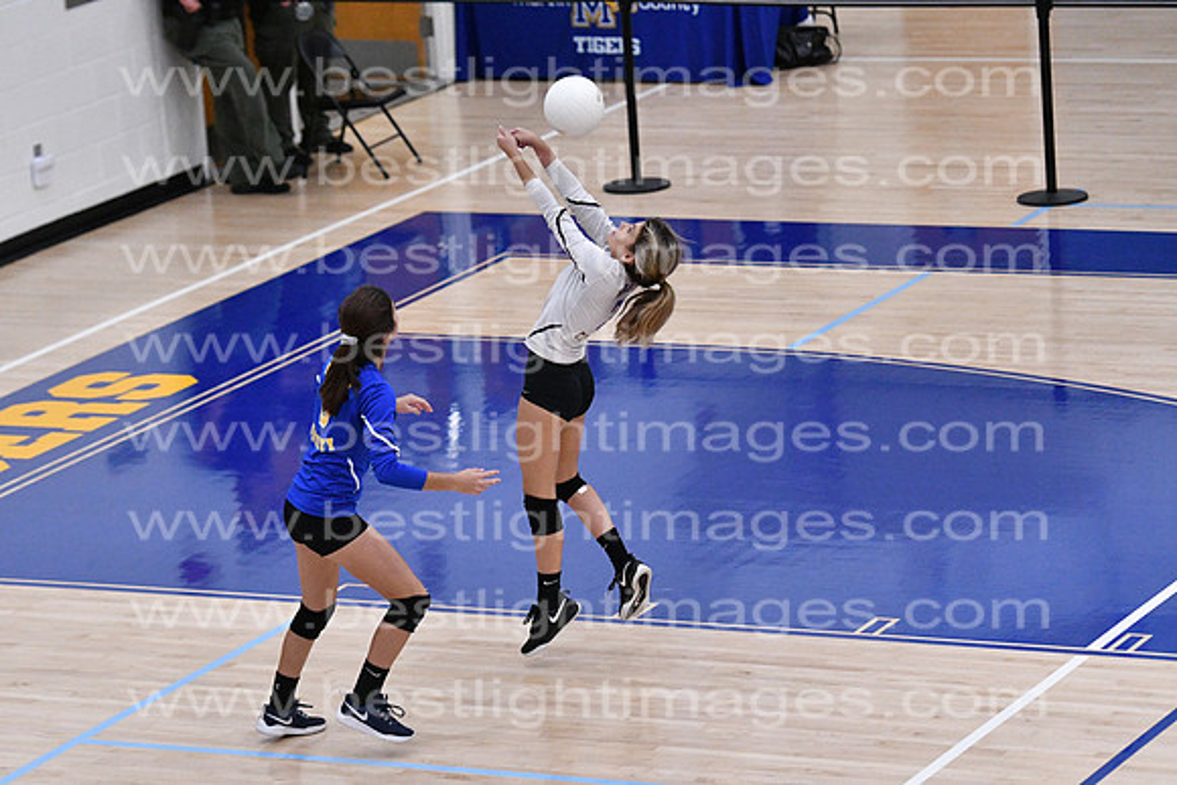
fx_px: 5690
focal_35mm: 174
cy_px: 392
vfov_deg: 7.9
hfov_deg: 11.8
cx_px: 588
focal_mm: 116
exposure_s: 1/1250
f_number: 3.2
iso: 6400
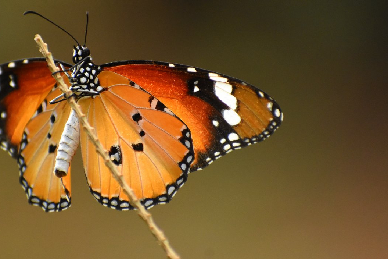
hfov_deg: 3.0
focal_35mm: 682
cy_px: 108
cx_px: 136
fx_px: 7350
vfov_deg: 2.0
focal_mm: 300
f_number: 6.3
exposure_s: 1/1600
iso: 2500
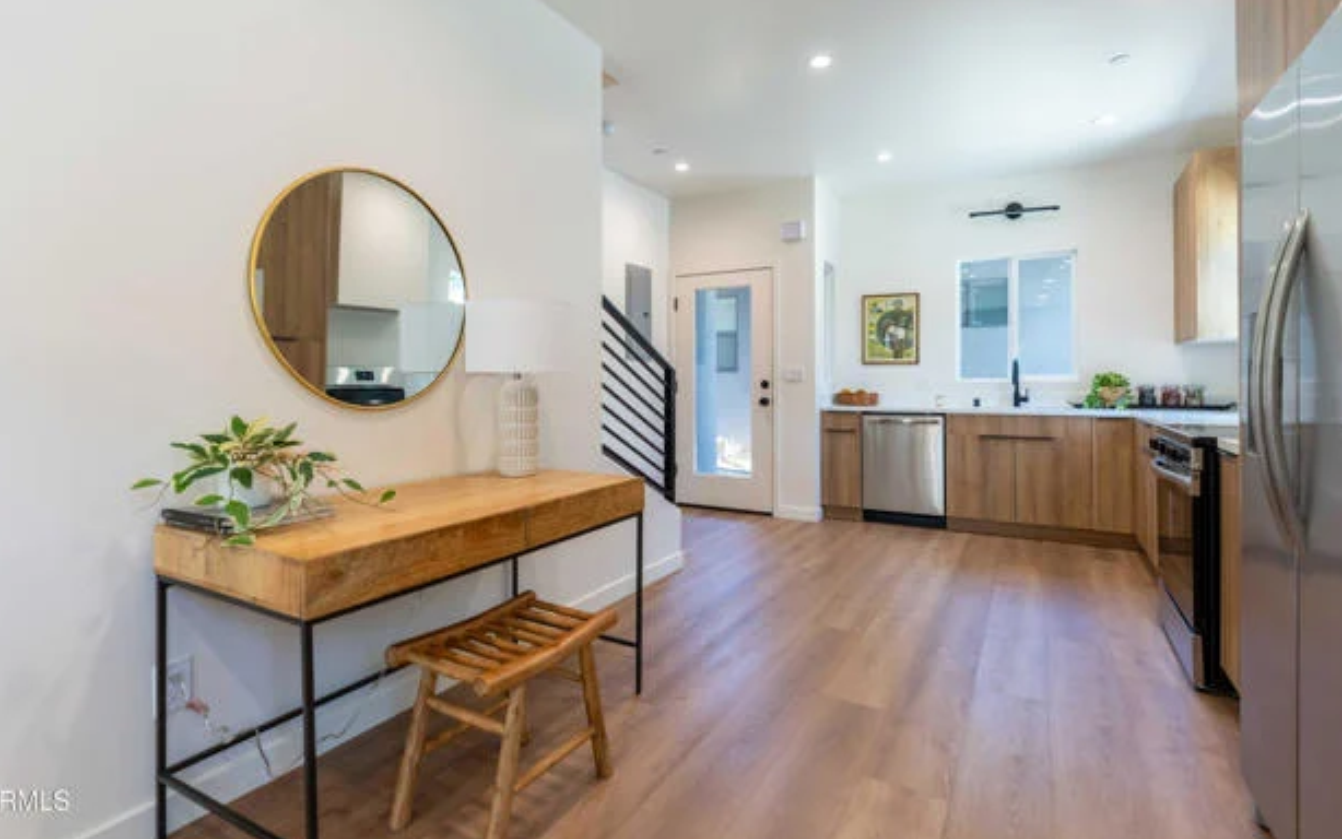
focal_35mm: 17
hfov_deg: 94.4
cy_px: 377
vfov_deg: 67.9
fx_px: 622
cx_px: 675
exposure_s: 1/1250
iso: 400
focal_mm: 16
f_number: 3.2
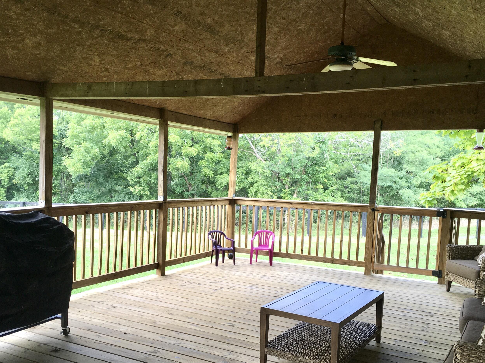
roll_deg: -1.6
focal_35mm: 35
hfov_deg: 52.6
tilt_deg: -6.0
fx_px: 490
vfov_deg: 40.5
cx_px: 229
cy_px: 216
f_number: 2.2
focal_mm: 4.15
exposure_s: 1/120
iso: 32
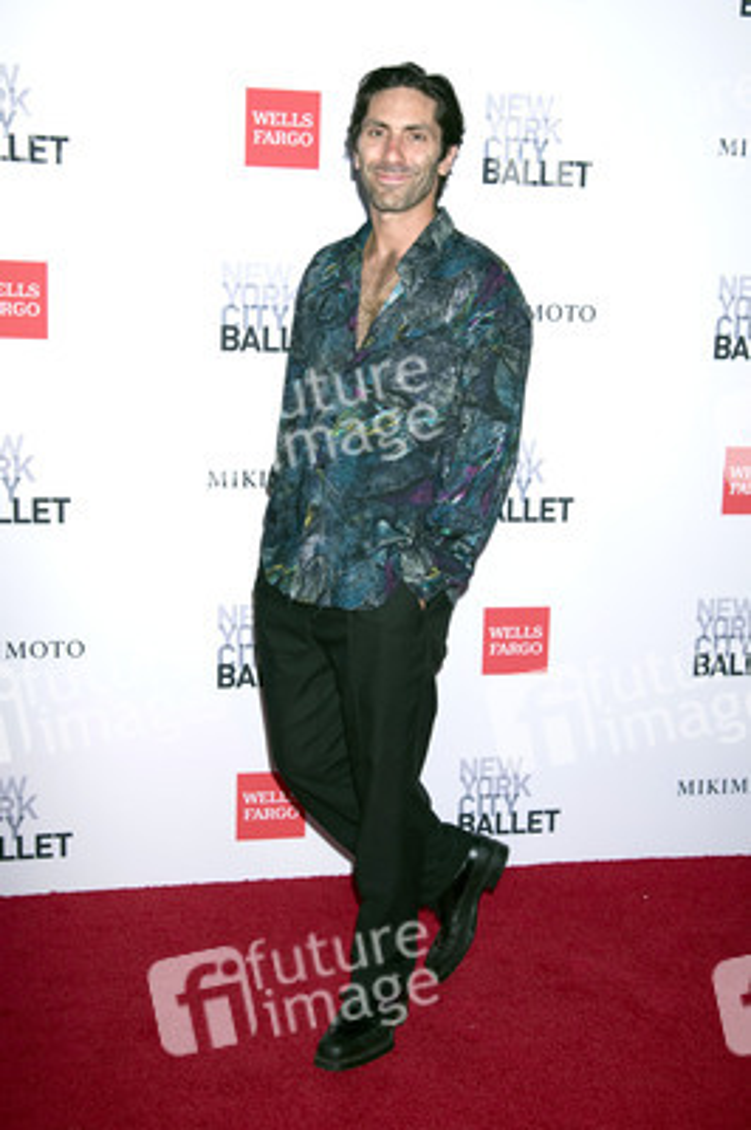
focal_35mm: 44
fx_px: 1379
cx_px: 376
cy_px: 565
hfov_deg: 30.5
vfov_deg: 44.5
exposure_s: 1/200
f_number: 5
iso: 640
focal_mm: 44
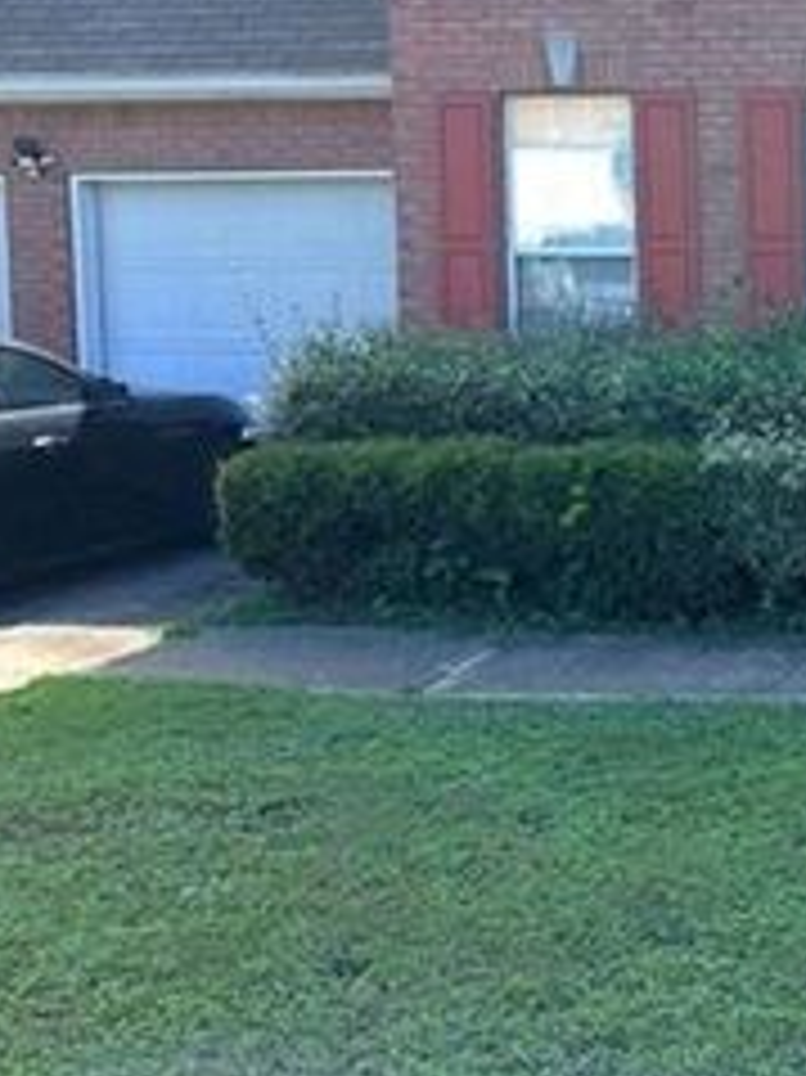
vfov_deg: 28.9
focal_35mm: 67
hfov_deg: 20.7
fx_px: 2082
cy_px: 389
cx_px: 923
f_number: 1.8
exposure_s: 1/1297
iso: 40
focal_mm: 5.23
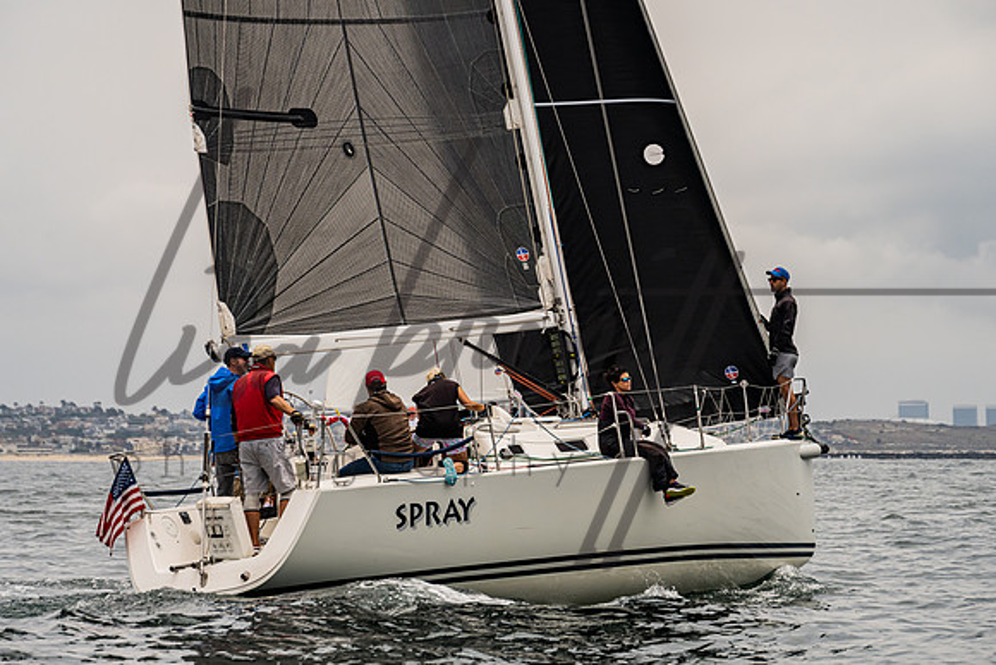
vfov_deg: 7.6
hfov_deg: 11.4
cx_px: 496
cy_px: 327
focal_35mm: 180
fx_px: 4975
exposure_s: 1/1250
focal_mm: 140
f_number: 6.3
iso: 250
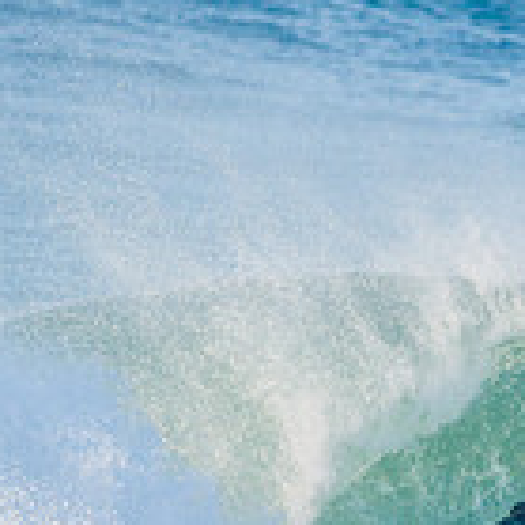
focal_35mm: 1775
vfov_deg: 1.0
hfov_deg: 1.0
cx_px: 578
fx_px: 30457
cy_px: 633
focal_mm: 500
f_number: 5.6
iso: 280
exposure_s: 1/1600
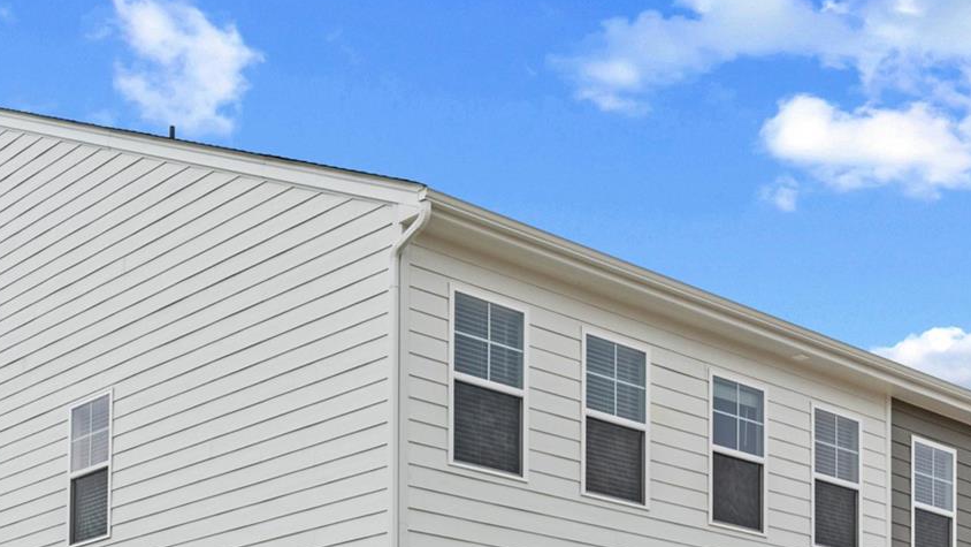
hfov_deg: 34.3
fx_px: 1571
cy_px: 554
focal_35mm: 61
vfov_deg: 19.2
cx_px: 555
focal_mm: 24
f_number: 7.1
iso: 200
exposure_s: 1/800
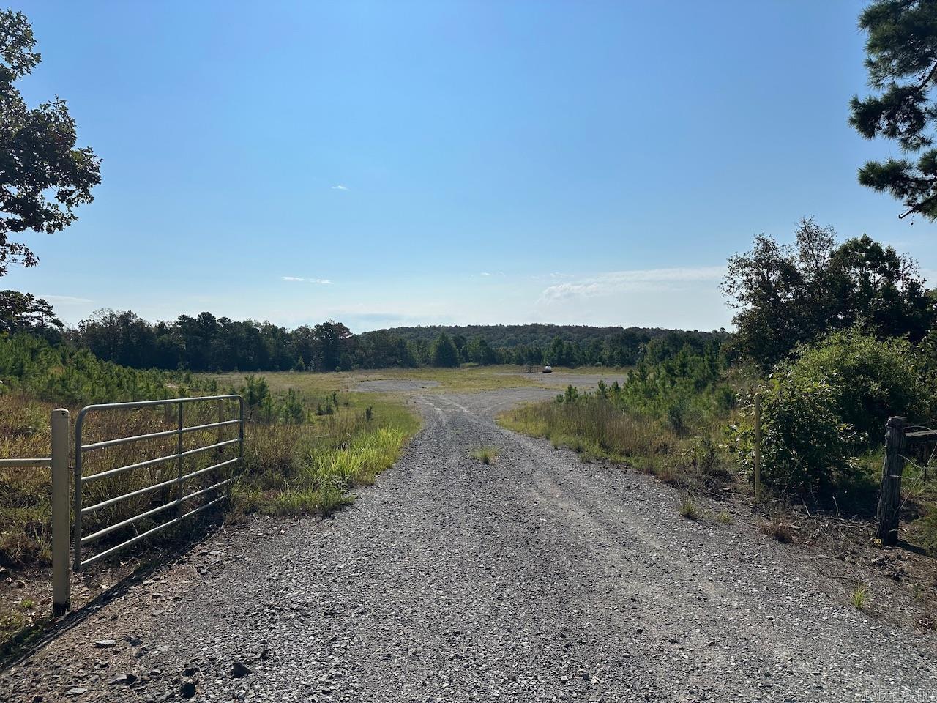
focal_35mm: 24
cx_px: 468
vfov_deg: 56.8
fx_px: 650
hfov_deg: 71.6
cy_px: 352
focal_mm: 6.86
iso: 80
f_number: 1.78
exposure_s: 1/15625
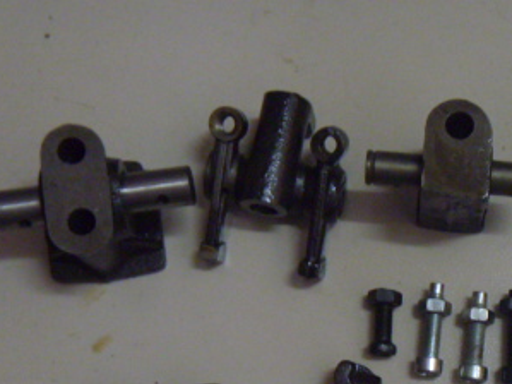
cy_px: 384
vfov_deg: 19.1
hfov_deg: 24.8
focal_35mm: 75
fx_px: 1109
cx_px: 510
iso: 400
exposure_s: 1/8
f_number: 3.5
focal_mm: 6.3
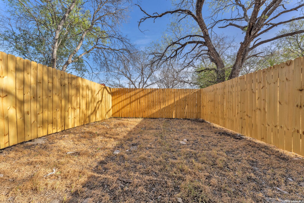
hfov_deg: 104.3
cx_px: 152
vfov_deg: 81.2
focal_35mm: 14
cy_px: 102
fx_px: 118
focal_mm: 14
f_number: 10
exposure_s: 1/60
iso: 100
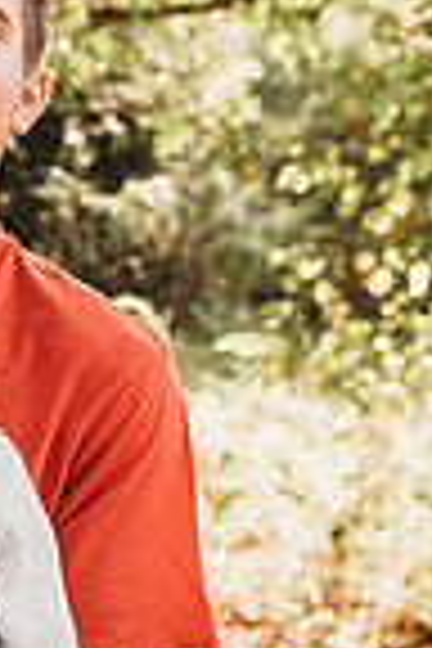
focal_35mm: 75
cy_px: 428
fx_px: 1350
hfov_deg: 16.6
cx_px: -216
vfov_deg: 26.8
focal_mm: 24
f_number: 3.2
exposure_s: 1/250
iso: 320
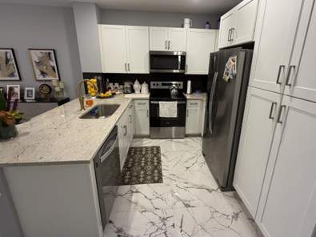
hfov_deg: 90.8
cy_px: 105
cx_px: 173
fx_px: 155
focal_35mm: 17
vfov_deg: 74.4
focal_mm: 2.22
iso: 320
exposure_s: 1/120
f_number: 2.2
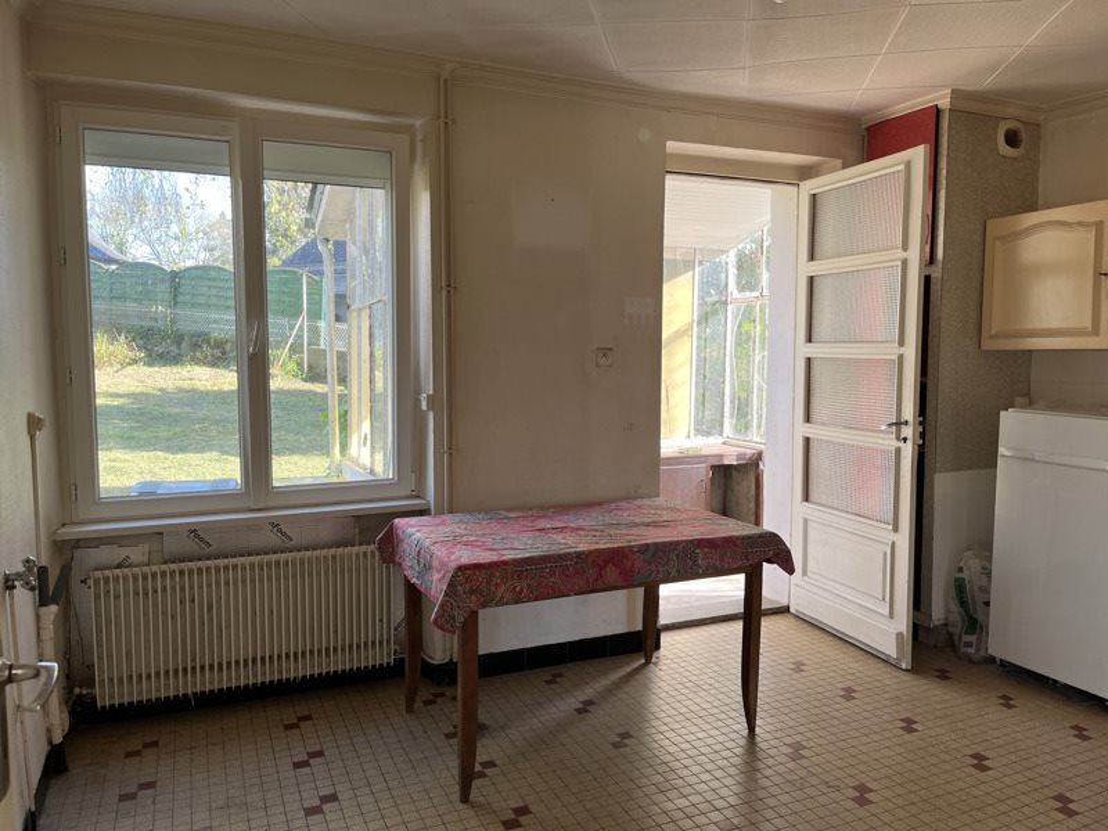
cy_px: 416
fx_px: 832
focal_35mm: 26
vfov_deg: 53.1
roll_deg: +0.0
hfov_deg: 67.3
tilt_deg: -4.7
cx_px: 554
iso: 40
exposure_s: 1/122
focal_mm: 5.1
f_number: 1.6
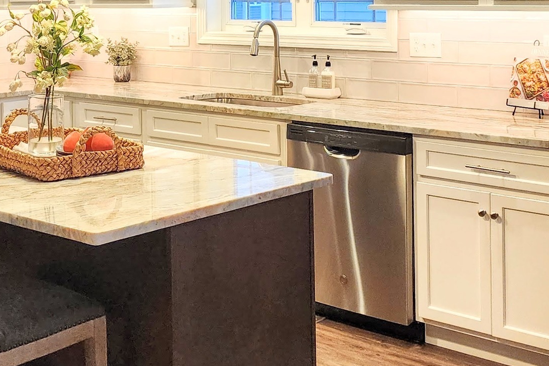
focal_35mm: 67
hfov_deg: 29.8
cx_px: 162
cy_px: 39
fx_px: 1022
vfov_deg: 19.9
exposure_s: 1/120
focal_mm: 6.4
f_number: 1.8
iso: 250
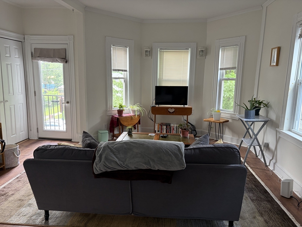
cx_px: 151
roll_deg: -1.2
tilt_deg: -8.4
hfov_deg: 67.3
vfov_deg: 53.1
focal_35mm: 26
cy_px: 114
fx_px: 227
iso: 125
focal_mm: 5.96
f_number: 1.6
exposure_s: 1/65
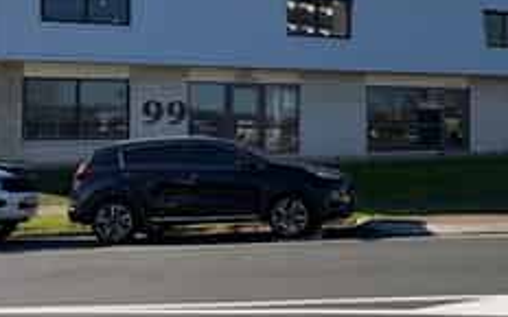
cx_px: 459
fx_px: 748
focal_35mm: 54
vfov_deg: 23.9
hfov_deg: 35.3
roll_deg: +0.9
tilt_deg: +2.0
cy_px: 104
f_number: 1.78
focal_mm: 6.76
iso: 80
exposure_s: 1/3279
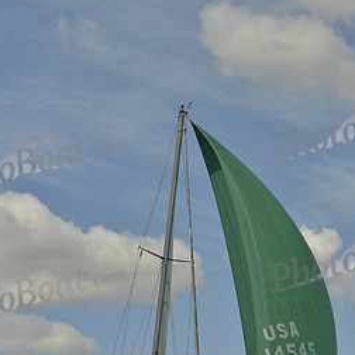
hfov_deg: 12.7
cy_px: 349
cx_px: 198
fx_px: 1590
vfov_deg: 12.6
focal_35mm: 137
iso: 200
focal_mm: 70
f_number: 6.3
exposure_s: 1/800
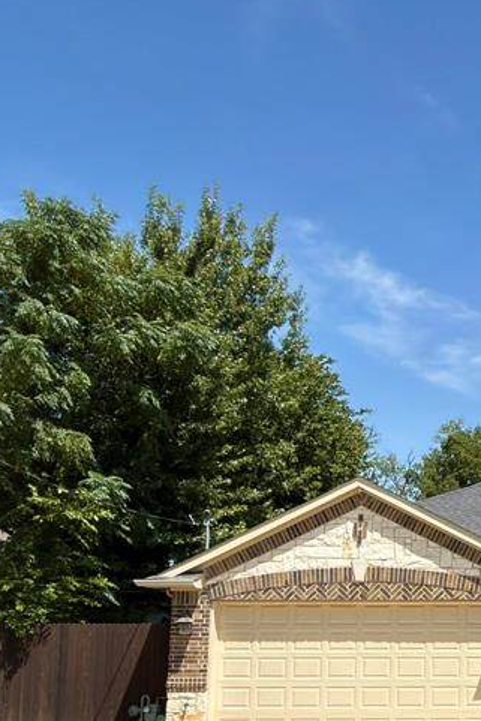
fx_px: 621
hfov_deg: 29.9
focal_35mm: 31
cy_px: 534
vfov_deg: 57.5
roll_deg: -0.3
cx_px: 679
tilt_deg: +6.4
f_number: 2.2
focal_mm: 2.22
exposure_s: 1/663
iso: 16
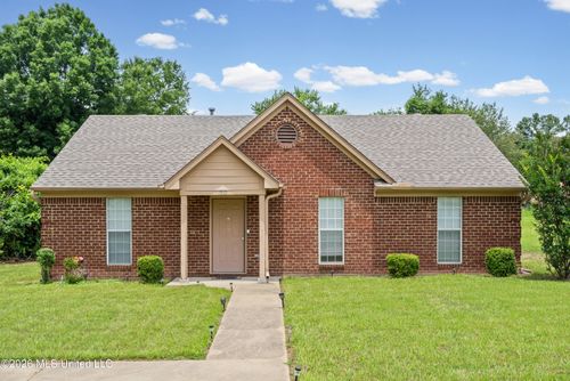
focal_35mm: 34
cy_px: 190
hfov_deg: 55.8
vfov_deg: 38.9
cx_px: 285
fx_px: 539
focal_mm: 34
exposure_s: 1/640
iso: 800
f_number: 9
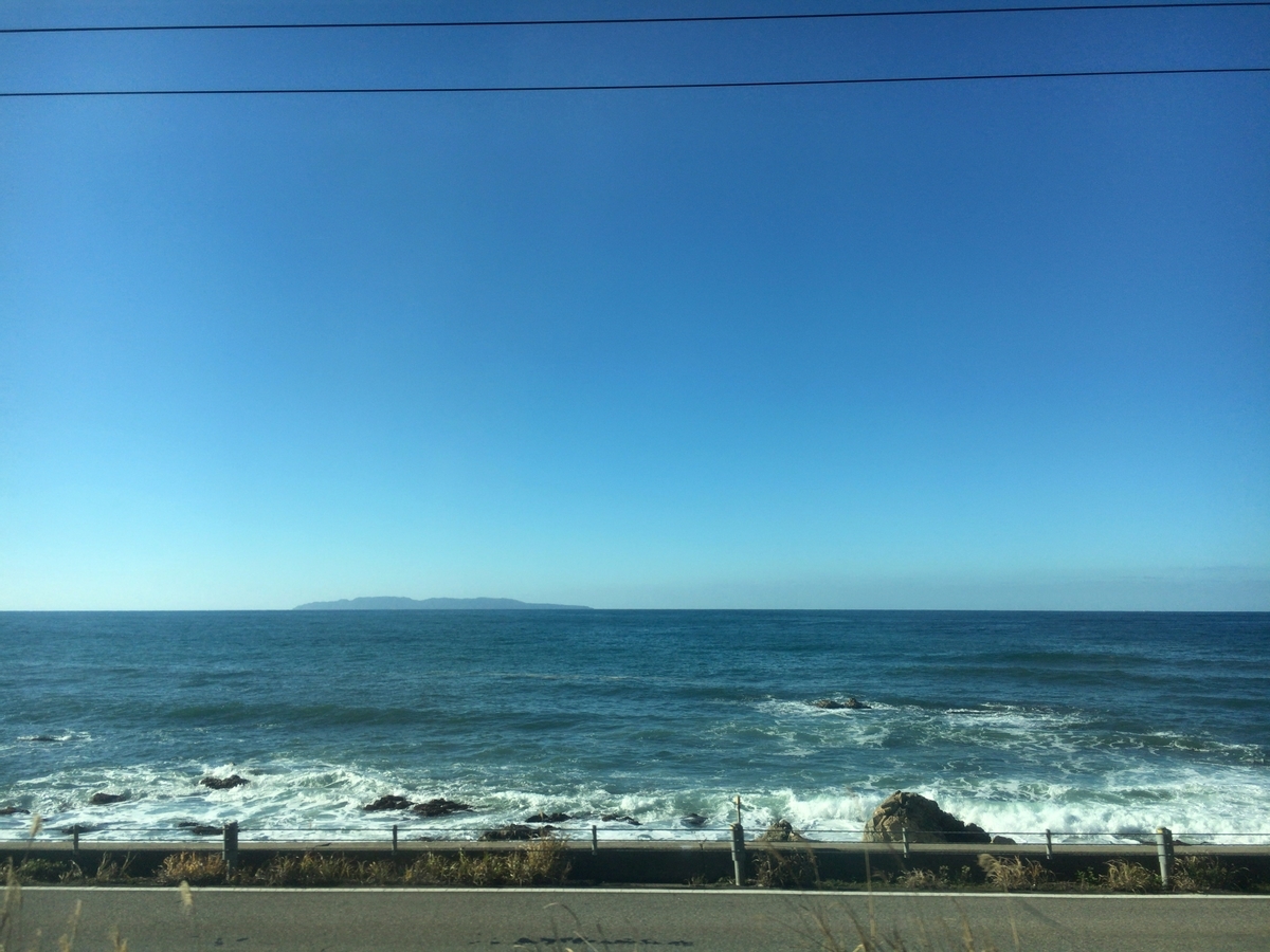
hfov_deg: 61.7
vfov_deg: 48.2
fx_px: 1064
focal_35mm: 29
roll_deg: +0.0
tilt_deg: +8.3
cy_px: 476
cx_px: 635
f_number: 2.2
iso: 25
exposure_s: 1/1399
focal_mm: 4.15
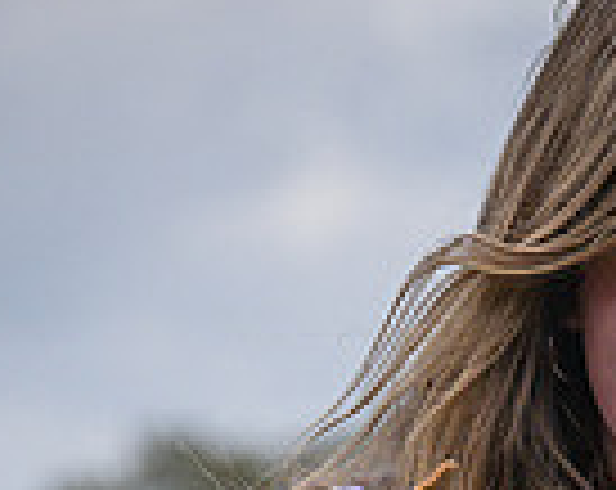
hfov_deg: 3.0
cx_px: 184
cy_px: 1478
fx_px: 11825
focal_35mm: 650
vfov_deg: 2.3
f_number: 4
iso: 400
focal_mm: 92
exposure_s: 1/4000
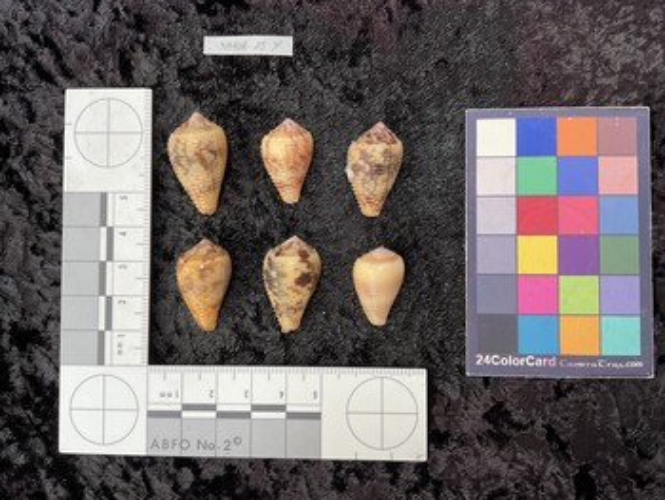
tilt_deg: -88.9
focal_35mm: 29
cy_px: 250
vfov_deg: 48.3
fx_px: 557
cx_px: 332
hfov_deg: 61.6
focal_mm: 3
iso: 50
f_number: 1.8
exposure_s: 1/120
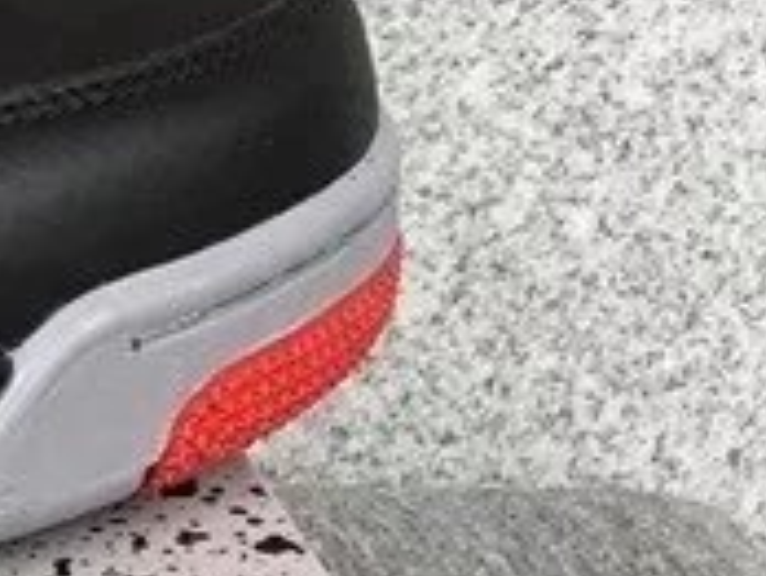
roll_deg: +0.1
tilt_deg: -20.1
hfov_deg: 11.0
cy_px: 301
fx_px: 3545
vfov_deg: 9.3
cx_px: -845
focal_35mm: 160
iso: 25
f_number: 2.4
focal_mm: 3.3
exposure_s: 1/100
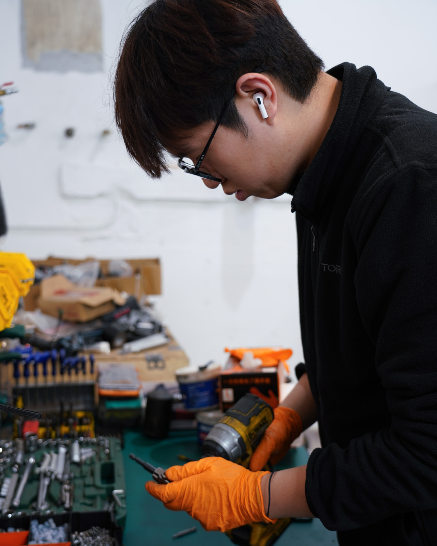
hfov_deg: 34.1
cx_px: 219
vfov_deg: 41.8
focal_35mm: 44
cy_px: 328
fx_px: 711
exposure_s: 1/15
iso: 400
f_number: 4
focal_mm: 39
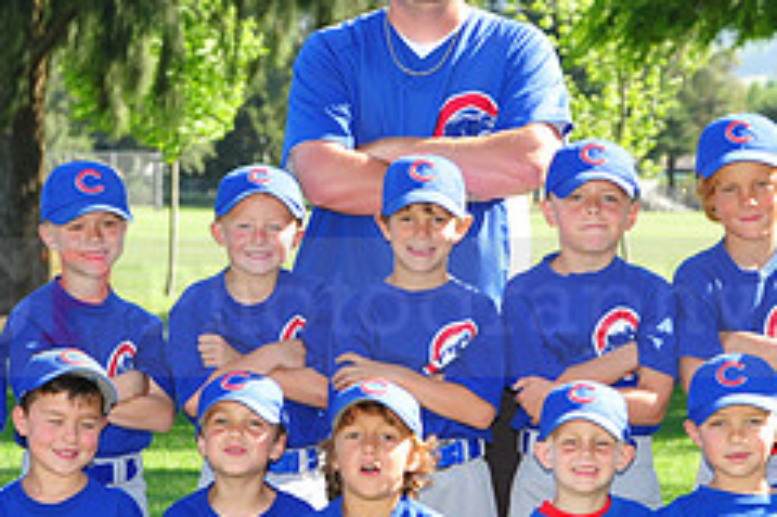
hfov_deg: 9.9
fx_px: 4508
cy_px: 280
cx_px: 364
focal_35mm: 209
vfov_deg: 6.6
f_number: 7.1
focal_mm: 86
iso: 200
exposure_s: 1/160
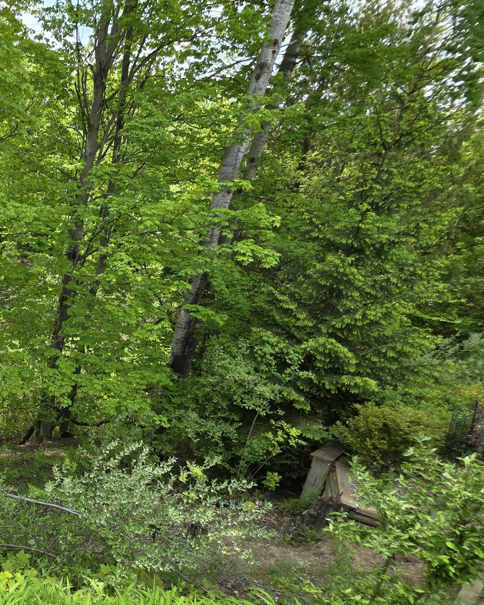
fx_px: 412
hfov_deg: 50.7
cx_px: 13
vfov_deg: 70.6
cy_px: 400
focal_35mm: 23
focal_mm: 2.2
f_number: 1.9
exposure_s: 1/551
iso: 40
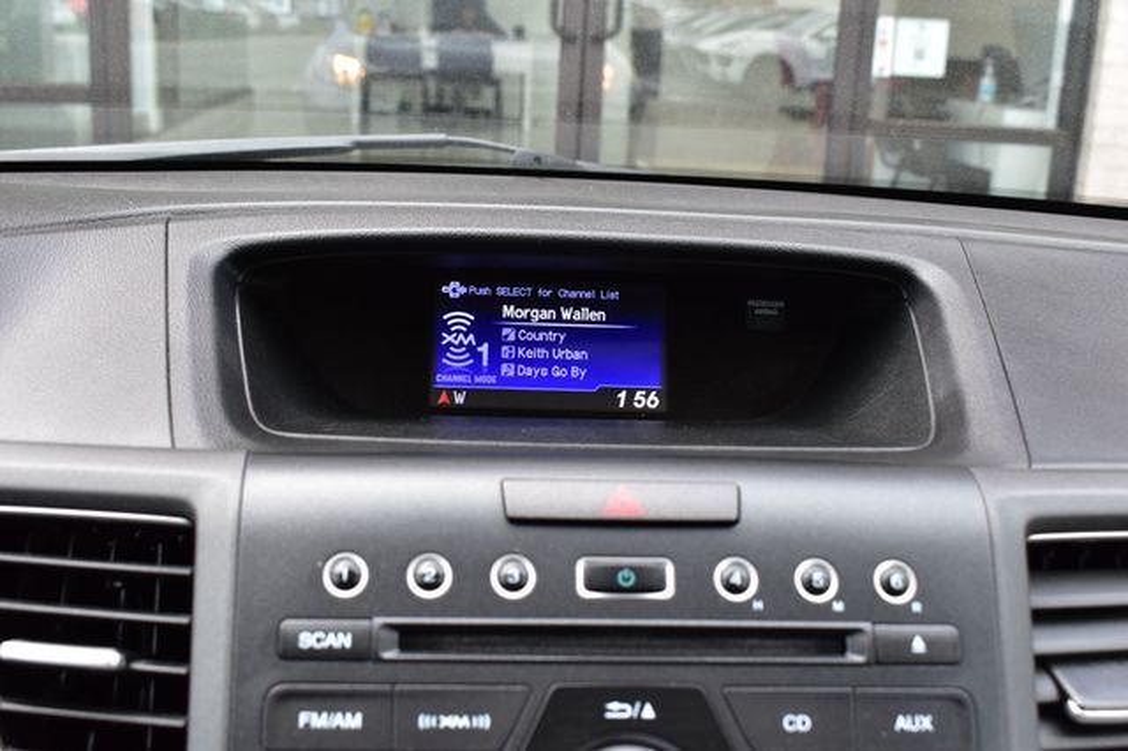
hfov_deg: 46.4
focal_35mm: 42
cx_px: 564
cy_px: 376
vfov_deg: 31.9
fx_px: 1315
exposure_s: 1/60
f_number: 8
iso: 400
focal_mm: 28
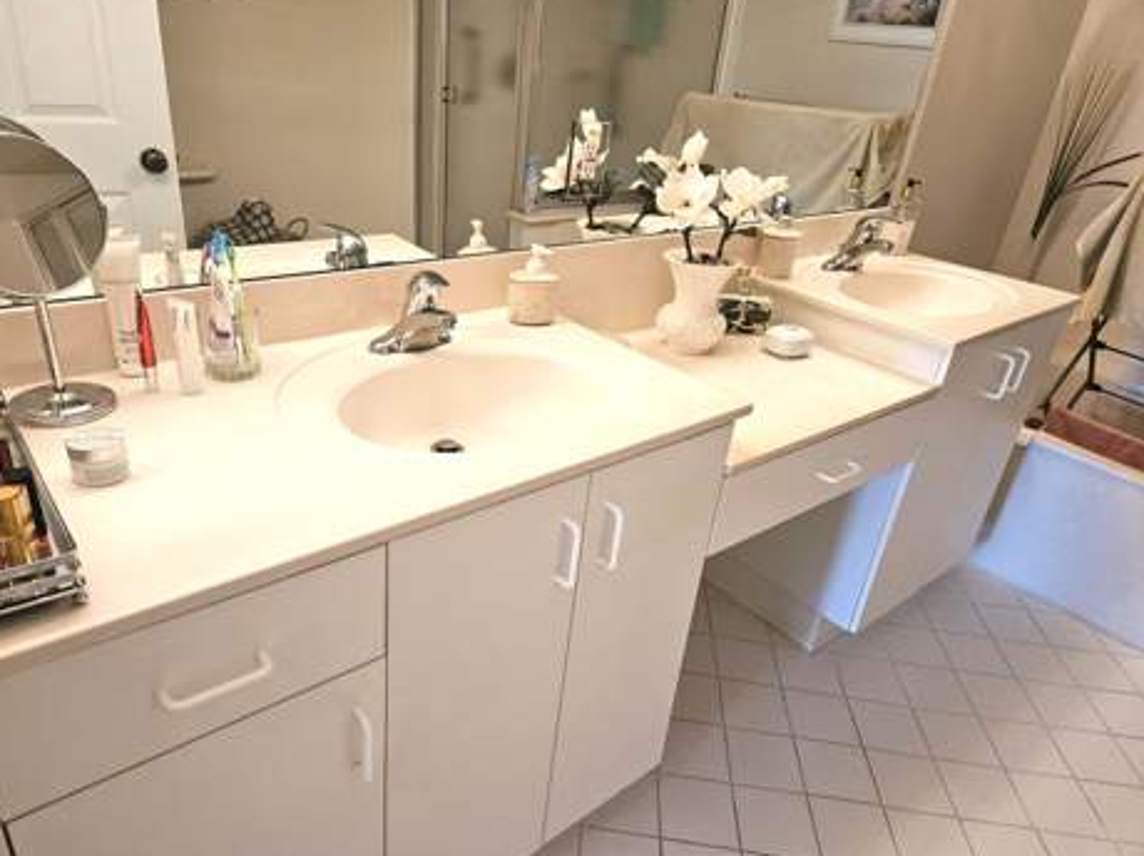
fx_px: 792
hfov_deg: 71.6
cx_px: 550
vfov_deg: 56.7
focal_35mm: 24
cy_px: 432
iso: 200
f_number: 1.8
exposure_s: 1/120
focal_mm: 5.4
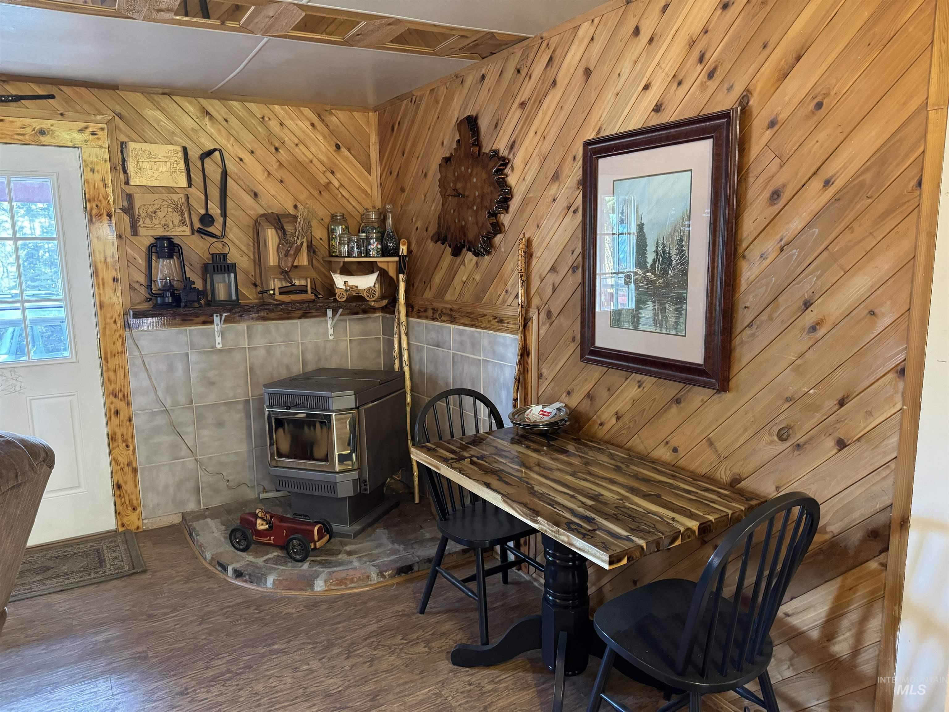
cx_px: 474
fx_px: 658
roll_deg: +0.4
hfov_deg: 71.6
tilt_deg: -8.6
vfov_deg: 56.8
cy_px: 356
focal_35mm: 24
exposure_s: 1/40
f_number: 1.78
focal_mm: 6.76
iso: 640
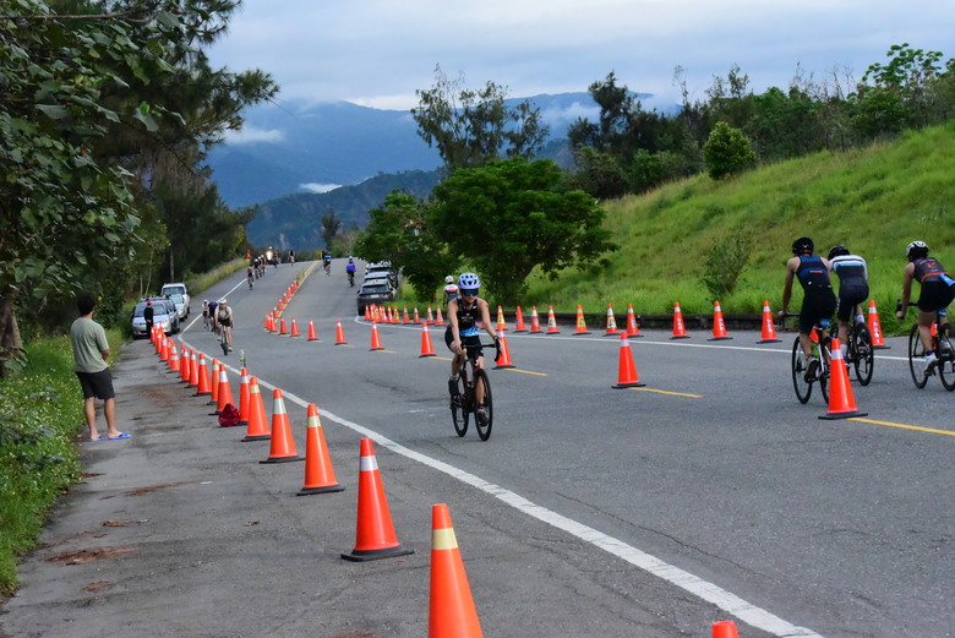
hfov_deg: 21.4
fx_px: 2521
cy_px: 319
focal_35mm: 95
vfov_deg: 14.4
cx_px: 478
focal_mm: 95
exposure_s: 1/3200
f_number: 14
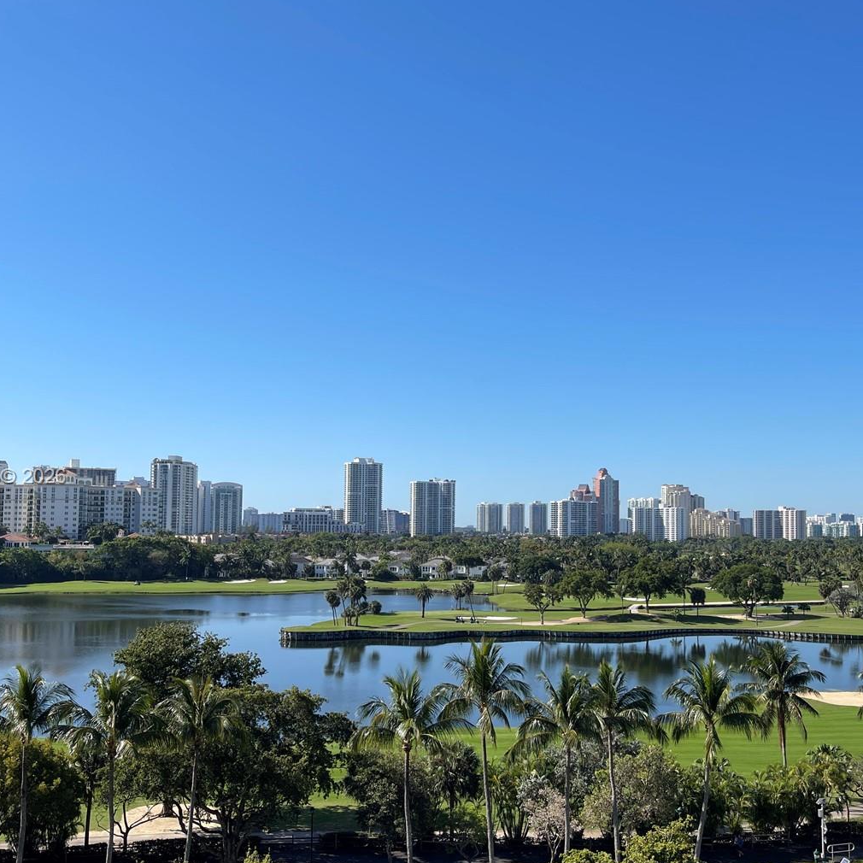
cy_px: 478
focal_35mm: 35
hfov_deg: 47.1
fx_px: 987
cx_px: 484
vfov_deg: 47.1
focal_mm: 5.1
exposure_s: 1/4049
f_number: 1.6
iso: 32
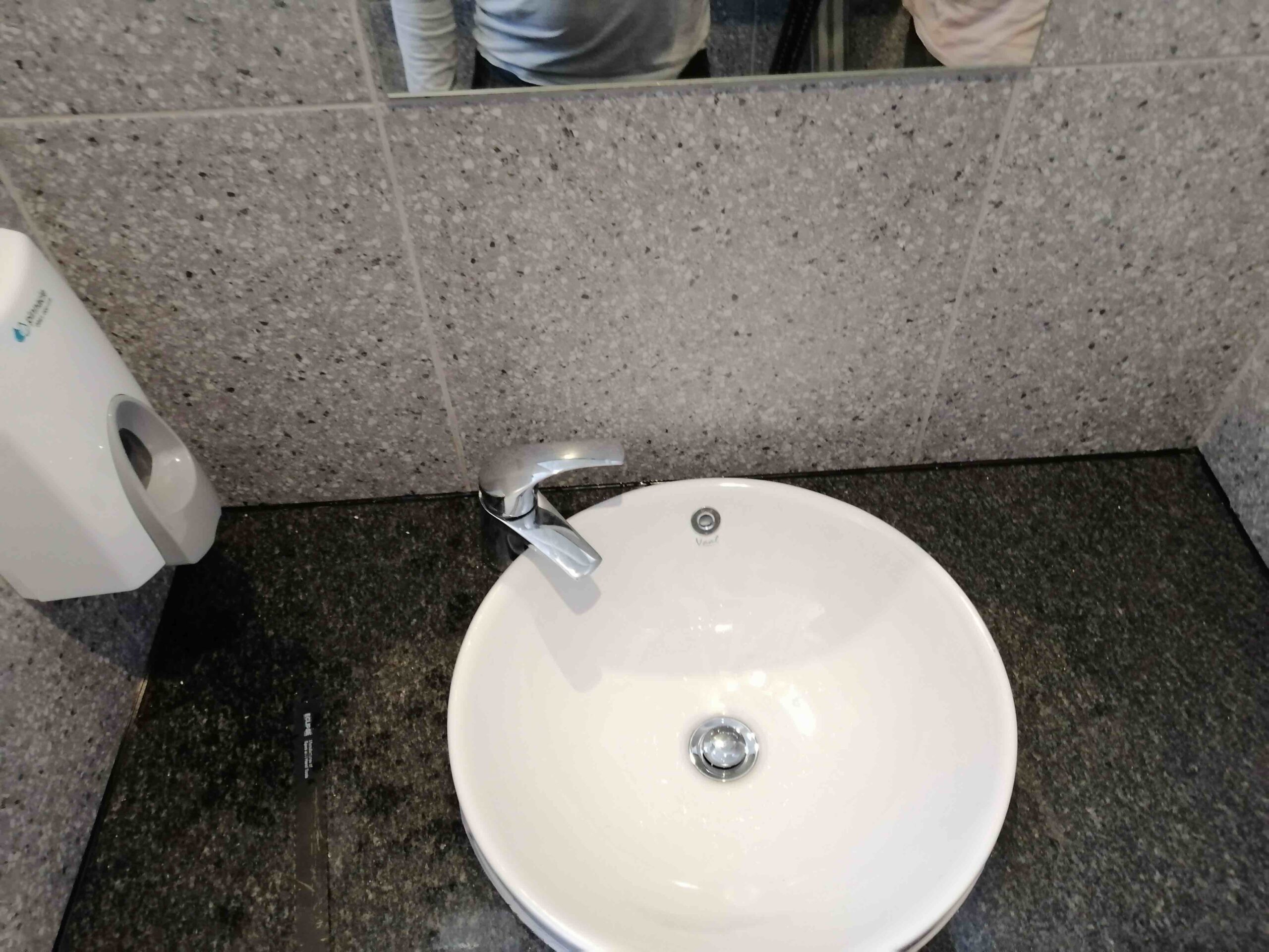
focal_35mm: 26
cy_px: 476
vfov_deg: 53.1
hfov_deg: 67.3
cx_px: 634
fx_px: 953
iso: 500
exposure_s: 1/33.3
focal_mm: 3.95
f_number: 1.8
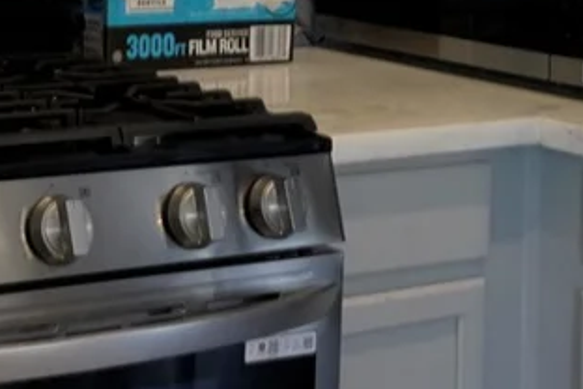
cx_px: -78
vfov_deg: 14.2
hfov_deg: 20.9
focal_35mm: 92
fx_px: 1490
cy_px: -137
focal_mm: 28
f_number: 22
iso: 2500
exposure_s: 1/8
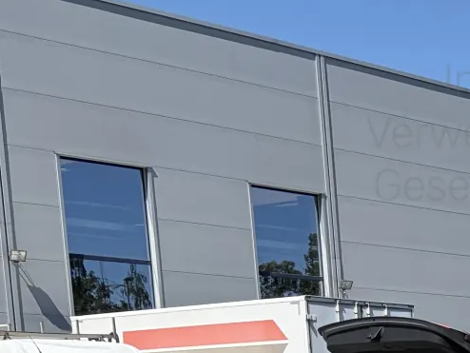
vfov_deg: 13.4
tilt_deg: -7.2
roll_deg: +1.4
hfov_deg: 15.8
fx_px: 1372
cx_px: 912
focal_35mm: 101
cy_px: 608
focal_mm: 5.96
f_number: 1.6
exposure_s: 1/2364
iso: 50
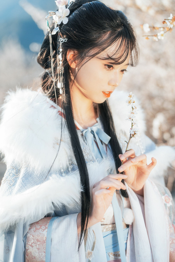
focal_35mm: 50
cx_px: 88
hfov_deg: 27.0
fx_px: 365
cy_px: 131
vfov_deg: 39.6
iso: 100
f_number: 1.8
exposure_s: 1/800
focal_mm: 50
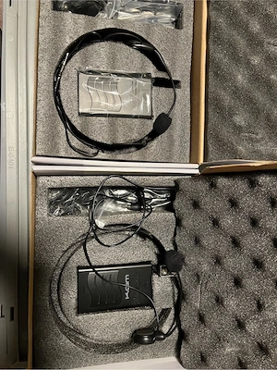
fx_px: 277
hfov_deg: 53.1
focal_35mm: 26
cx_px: 138
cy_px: 185
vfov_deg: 67.3
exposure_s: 1/40
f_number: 1.6
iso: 640
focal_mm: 5.1
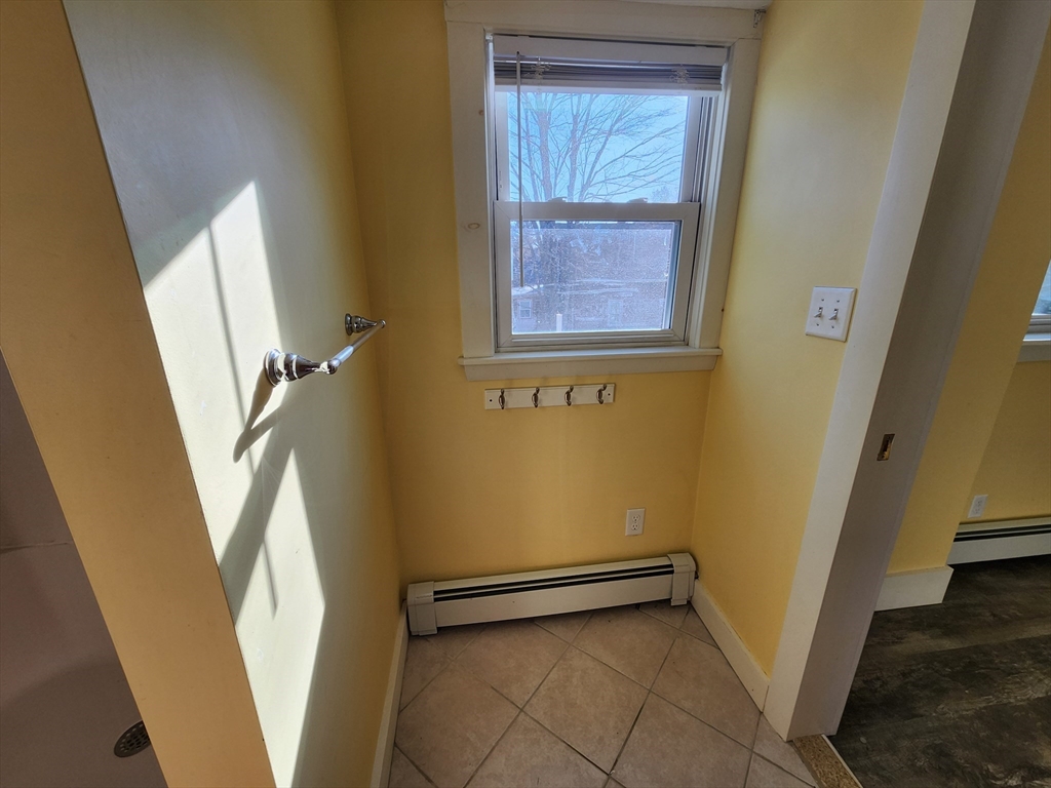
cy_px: 394
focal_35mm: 13
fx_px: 395
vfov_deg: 89.9
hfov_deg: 106.2
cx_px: 526
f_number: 2.2
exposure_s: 1/167
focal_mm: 2.2
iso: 50
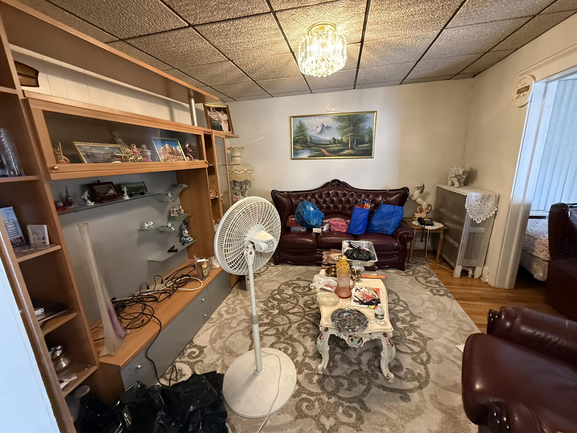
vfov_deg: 85.7
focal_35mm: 14
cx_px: 288
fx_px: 233
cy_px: 216
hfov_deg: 102.1
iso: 640
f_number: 2.2
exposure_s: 1/60
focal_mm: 2.22
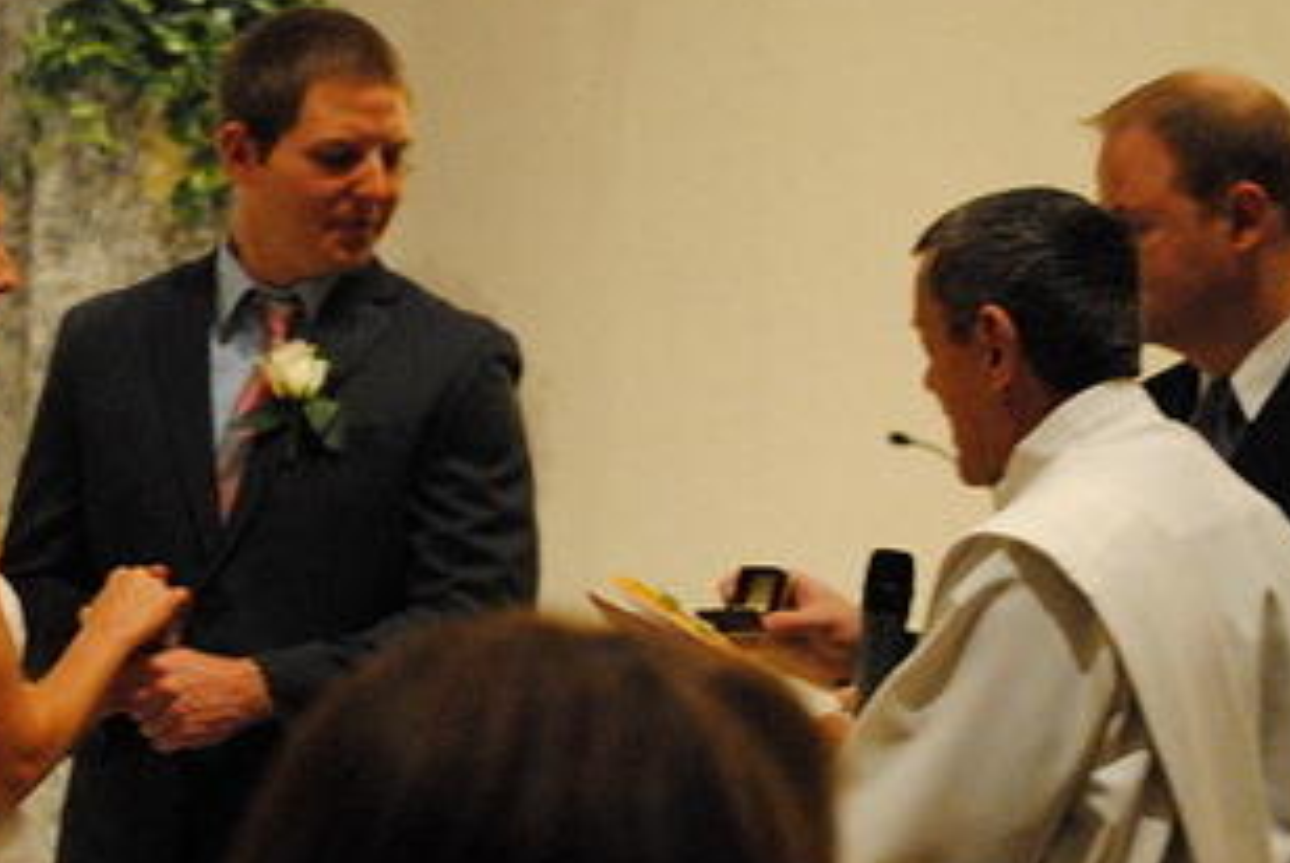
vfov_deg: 7.1
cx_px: 205
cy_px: 268
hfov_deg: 10.6
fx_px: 6922
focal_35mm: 193
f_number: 4.2
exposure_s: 1/30
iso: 1600
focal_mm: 62
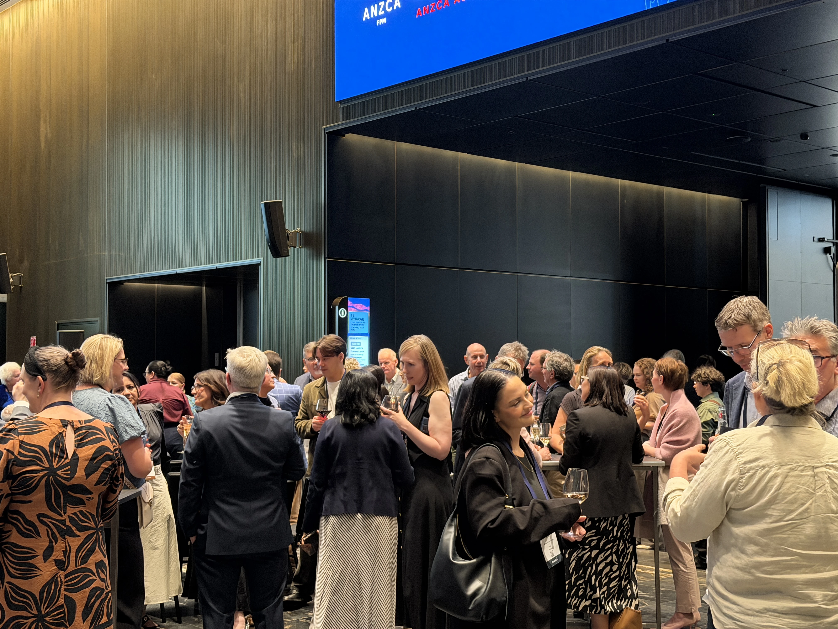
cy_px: 314
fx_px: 1162
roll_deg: +0.4
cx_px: 419
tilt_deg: +2.1
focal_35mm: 48
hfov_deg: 39.7
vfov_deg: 30.3
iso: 640
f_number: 1.78
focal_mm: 6.76
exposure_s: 1/30
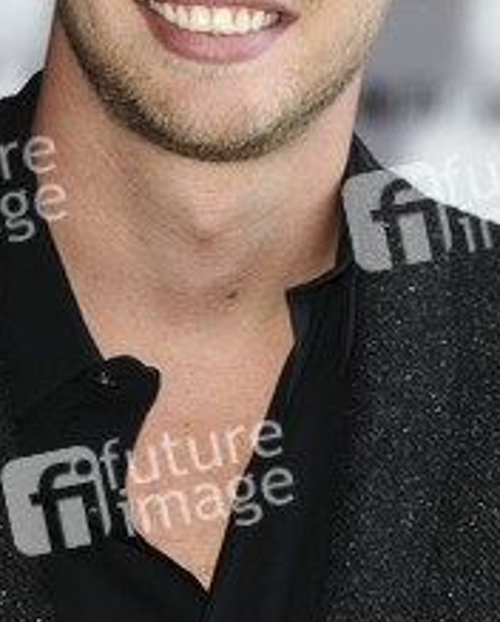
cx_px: 232
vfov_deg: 4.8
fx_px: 7339
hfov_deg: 3.9
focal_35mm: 398
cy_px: 62
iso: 640
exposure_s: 1/160
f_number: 4
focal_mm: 155
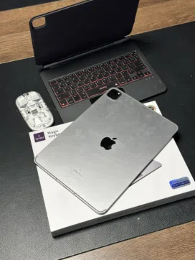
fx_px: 398
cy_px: 121
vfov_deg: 36.1
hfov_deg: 27.6
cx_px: 103
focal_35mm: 53
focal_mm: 6.86
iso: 125
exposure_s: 1/100
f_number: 1.78
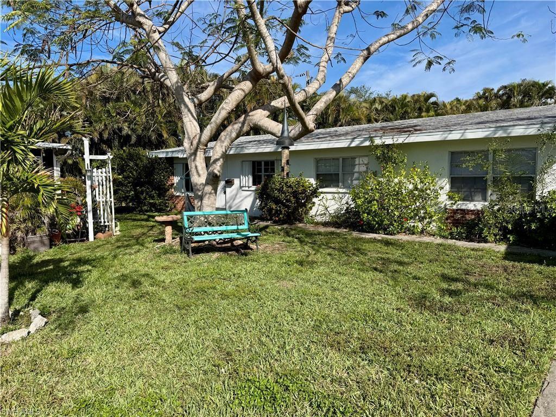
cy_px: 208
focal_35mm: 24
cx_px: 278
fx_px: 385
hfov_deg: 71.6
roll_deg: +0.0
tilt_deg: -4.0
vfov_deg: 56.8
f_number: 1.78
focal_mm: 6.76
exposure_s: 1/4608
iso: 80
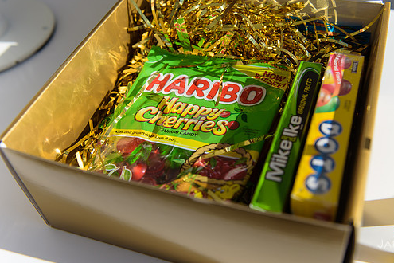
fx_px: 449
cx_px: 223
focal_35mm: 41
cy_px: 111
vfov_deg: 32.6
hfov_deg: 47.3
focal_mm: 35
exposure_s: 1/2000
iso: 200
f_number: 3.2
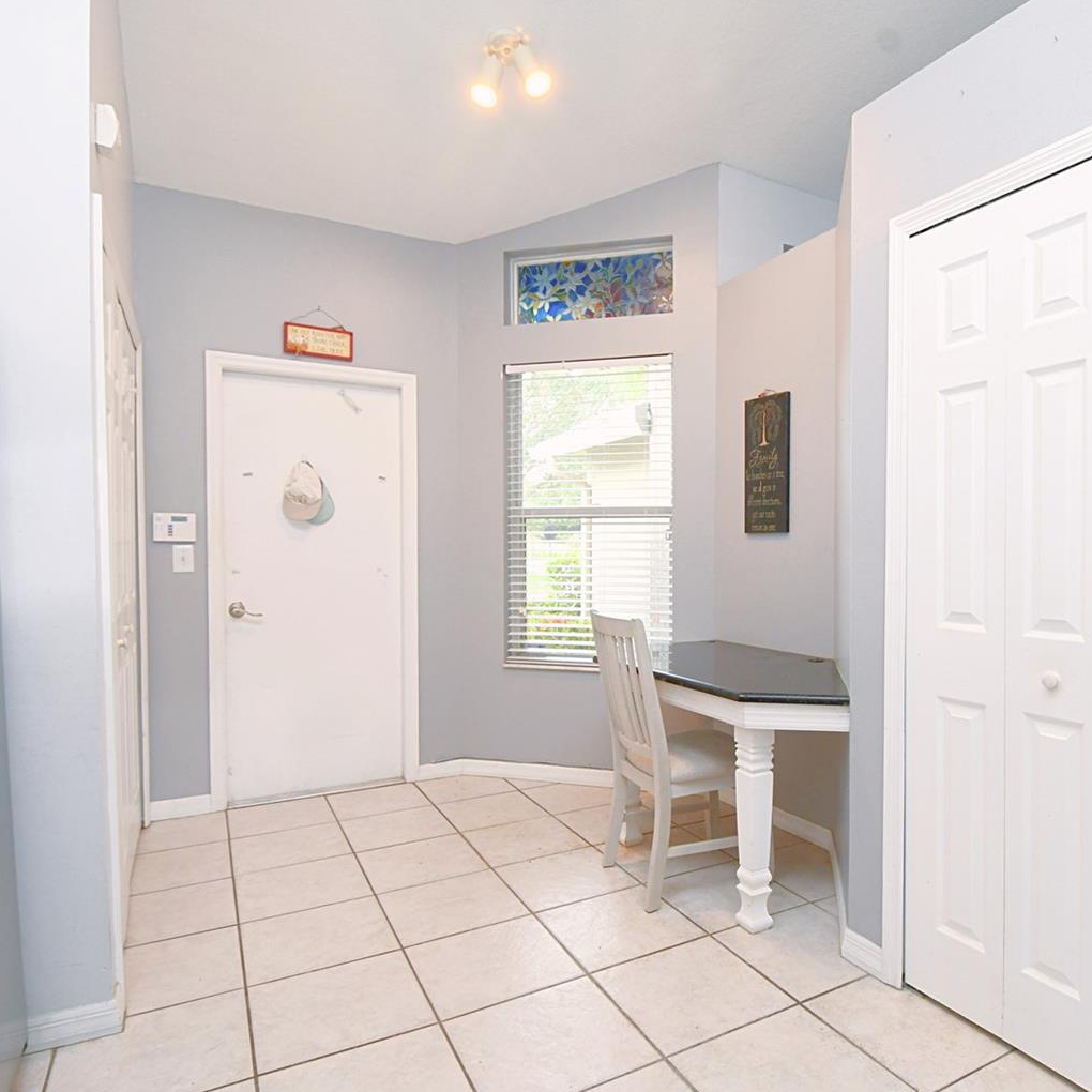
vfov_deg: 74.8
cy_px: 551
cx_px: 661
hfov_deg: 73.9
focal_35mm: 20
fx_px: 714
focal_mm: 10
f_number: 7.1
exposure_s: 1/60
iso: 800
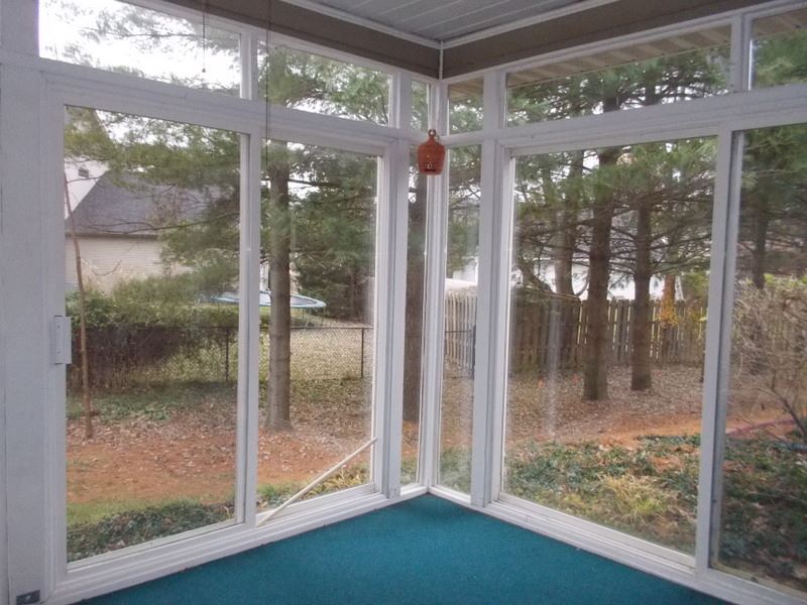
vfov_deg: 48.2
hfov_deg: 61.7
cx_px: 404
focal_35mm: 29
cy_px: 302
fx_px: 676
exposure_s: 1/30
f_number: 3.3
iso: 500
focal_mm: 4.1
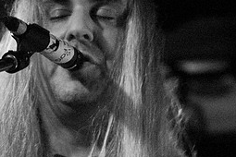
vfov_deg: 5.7
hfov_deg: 8.6
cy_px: 111
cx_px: 85
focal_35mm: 239
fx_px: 1567
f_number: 2.8
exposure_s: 1/25
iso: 1600
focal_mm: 70
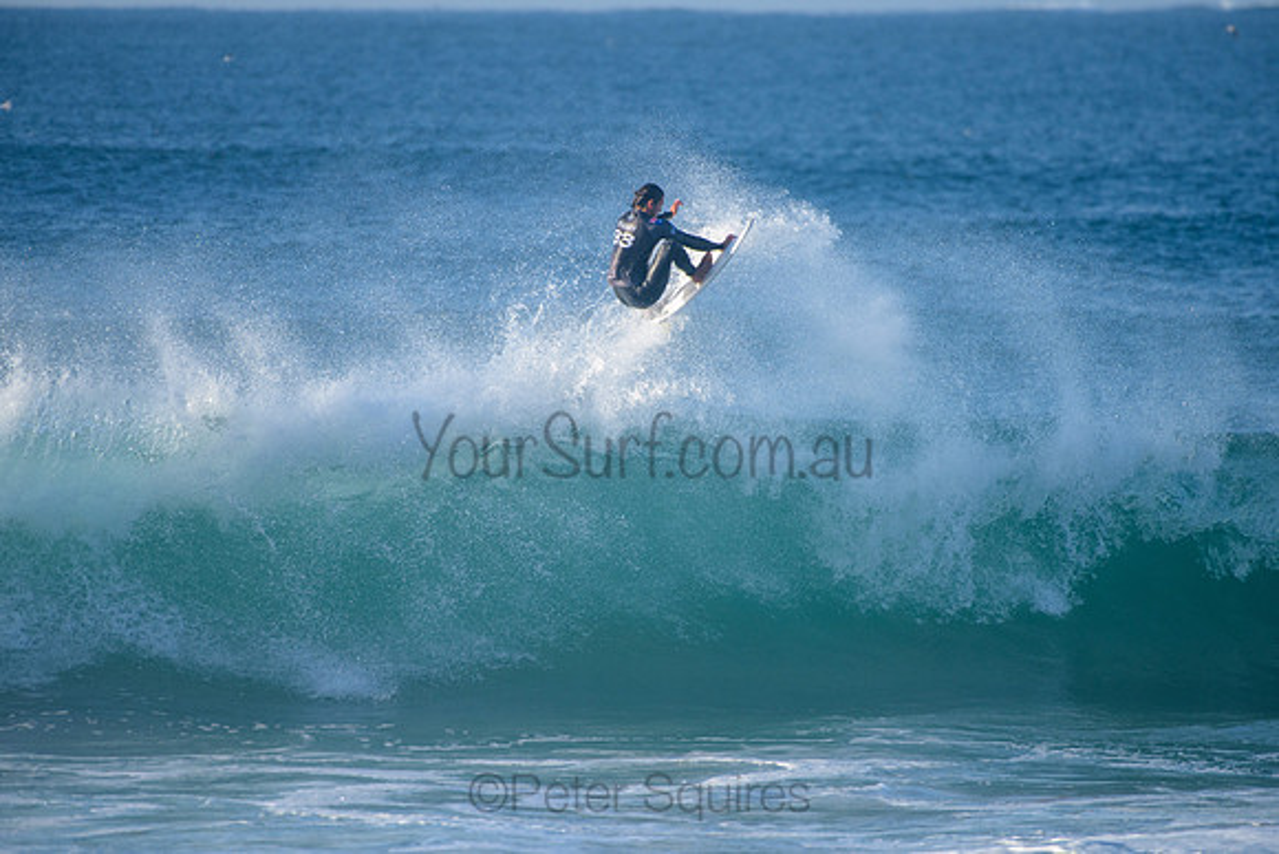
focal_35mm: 540
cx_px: 641
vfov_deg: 2.5
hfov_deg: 3.8
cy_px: 407
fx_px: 19177
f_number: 5.6
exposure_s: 1/2000
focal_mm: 500
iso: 500
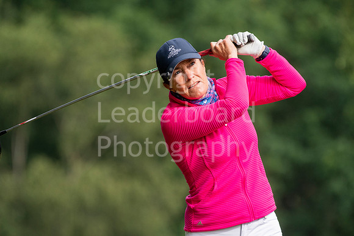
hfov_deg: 3.0
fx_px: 6786
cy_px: 118
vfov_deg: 2.0
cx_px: 177
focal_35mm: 690
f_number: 6.3
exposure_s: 1/1250
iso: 800
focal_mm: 460
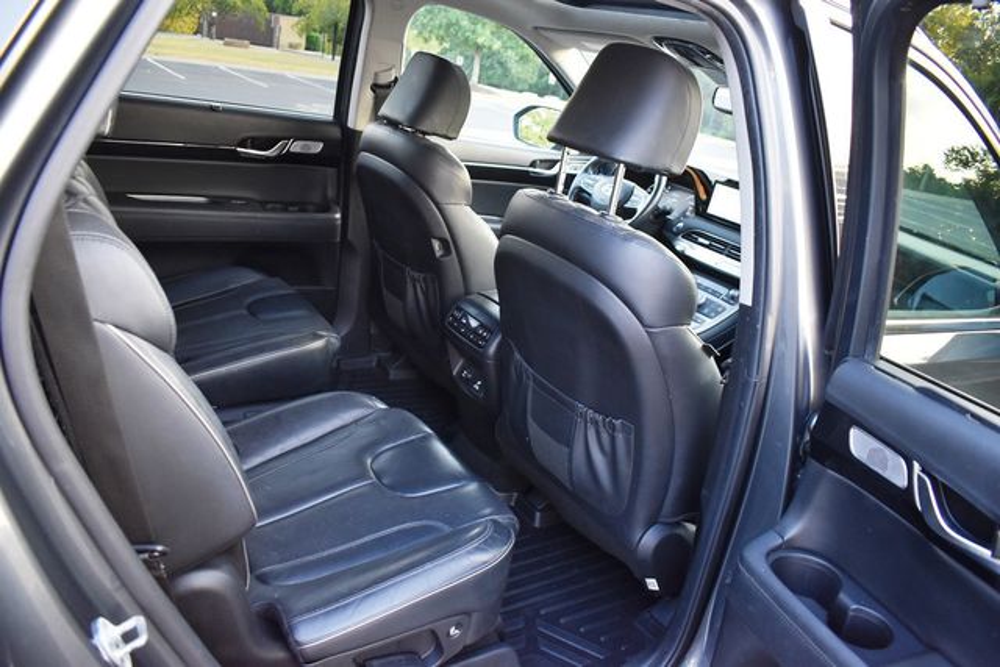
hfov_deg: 67.4
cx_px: 500
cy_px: 334
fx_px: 750
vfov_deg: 48.0
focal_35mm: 27
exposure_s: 1/125
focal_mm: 18
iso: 1250
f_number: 3.5
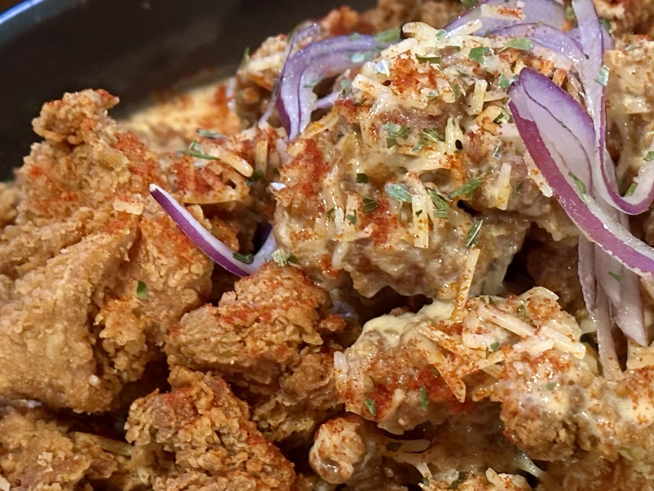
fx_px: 2059
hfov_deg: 18.0
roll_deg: +1.9
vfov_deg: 13.5
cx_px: 463
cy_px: 390
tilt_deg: -43.0
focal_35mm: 109
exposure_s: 1/25
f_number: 1.78
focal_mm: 6.86
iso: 400
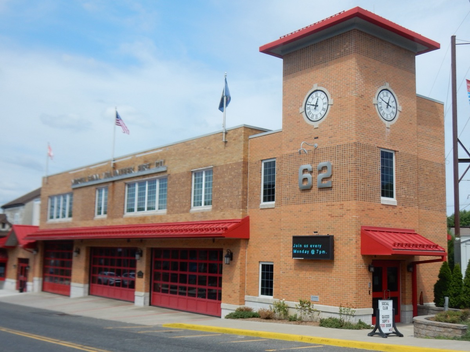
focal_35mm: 43
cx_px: 235
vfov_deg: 33.6
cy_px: 176
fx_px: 584
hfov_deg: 43.9
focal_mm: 7.6
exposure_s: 1/1250
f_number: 4.2
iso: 125
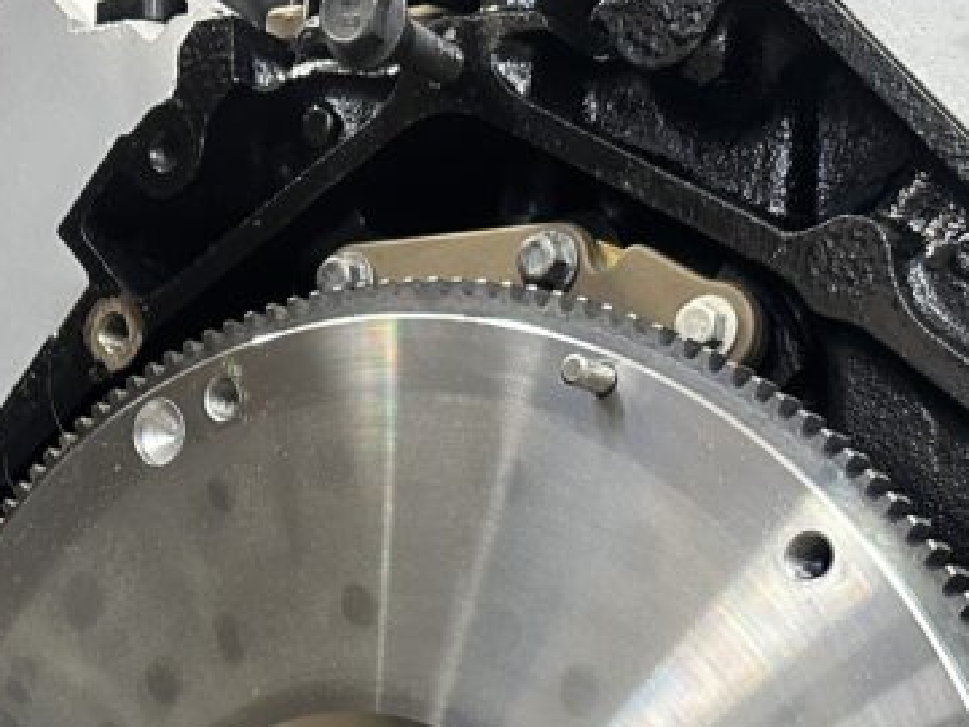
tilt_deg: -6.8
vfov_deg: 19.8
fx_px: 1904
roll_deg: -2.1
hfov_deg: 28.5
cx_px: 440
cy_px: 958
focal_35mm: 68
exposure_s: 1/60
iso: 320
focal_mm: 6.86
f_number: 1.78
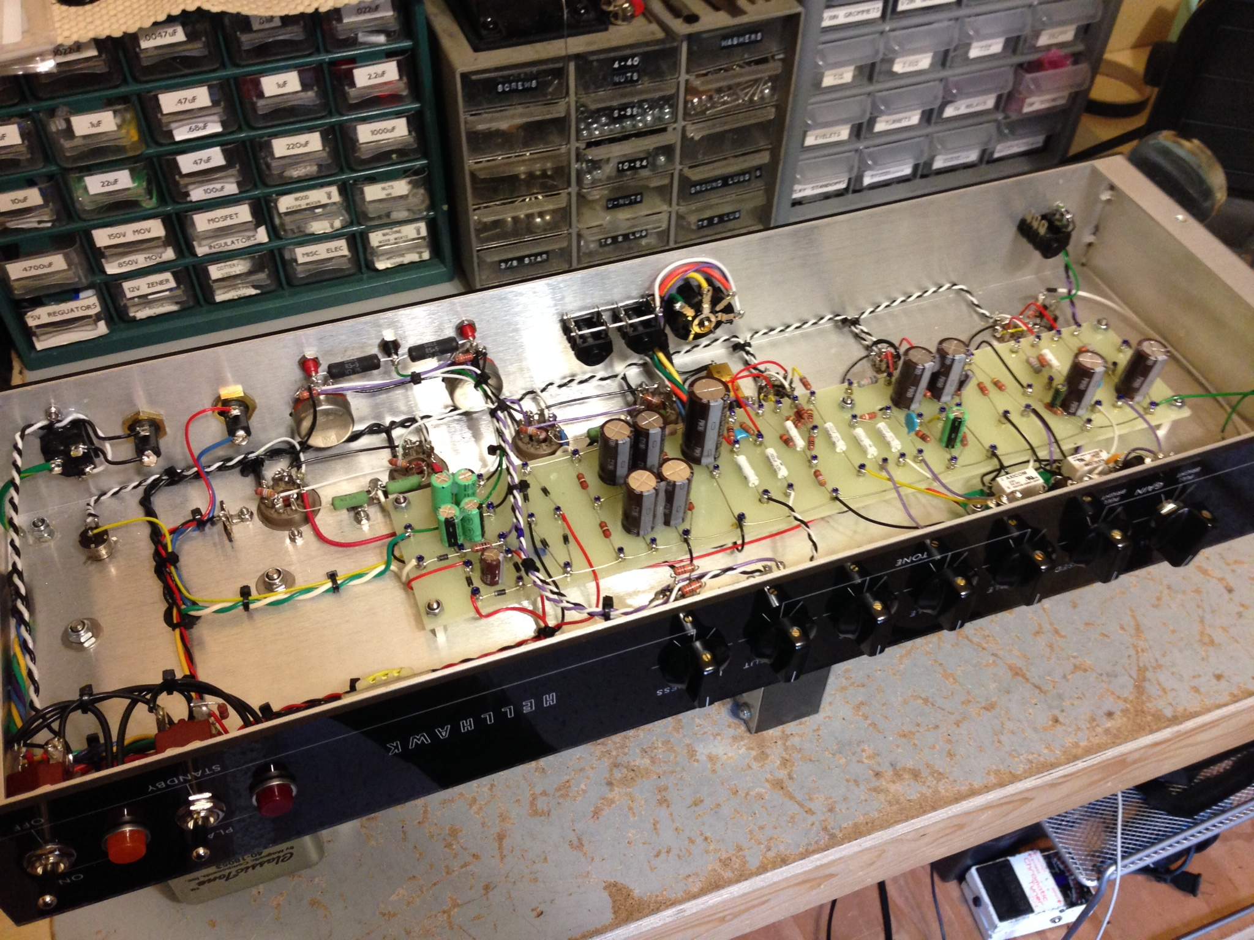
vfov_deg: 42.9
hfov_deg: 55.4
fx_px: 1195
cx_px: 627
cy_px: 470
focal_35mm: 33
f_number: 2.4
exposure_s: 1/20
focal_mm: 4.12
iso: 160
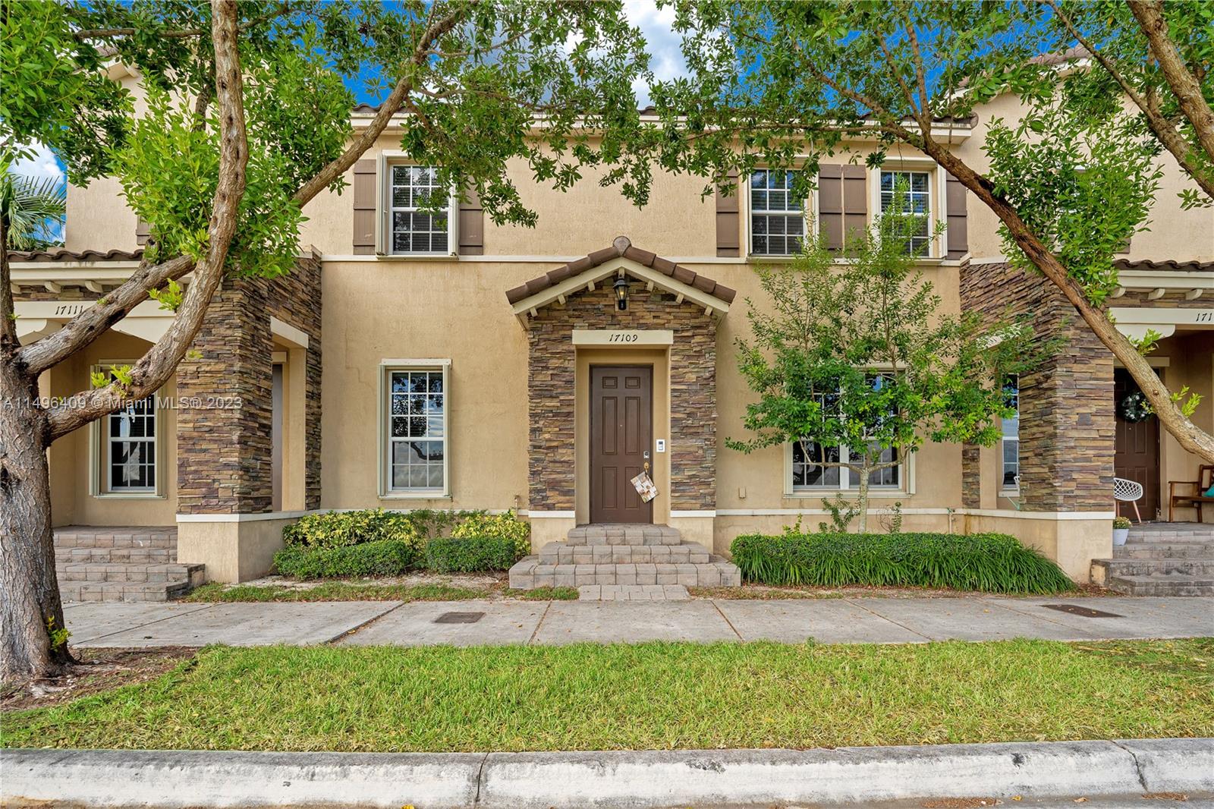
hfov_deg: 104.3
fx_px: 472
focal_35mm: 14
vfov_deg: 81.2
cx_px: 607
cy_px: 404
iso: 100
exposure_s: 1/125
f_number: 5
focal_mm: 14
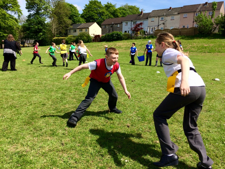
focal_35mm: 29
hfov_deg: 61.7
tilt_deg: -10.5
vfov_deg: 48.2
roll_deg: -0.3
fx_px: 188
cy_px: 84
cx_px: 112
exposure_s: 1/1642
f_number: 2.2
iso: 32
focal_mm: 4.15
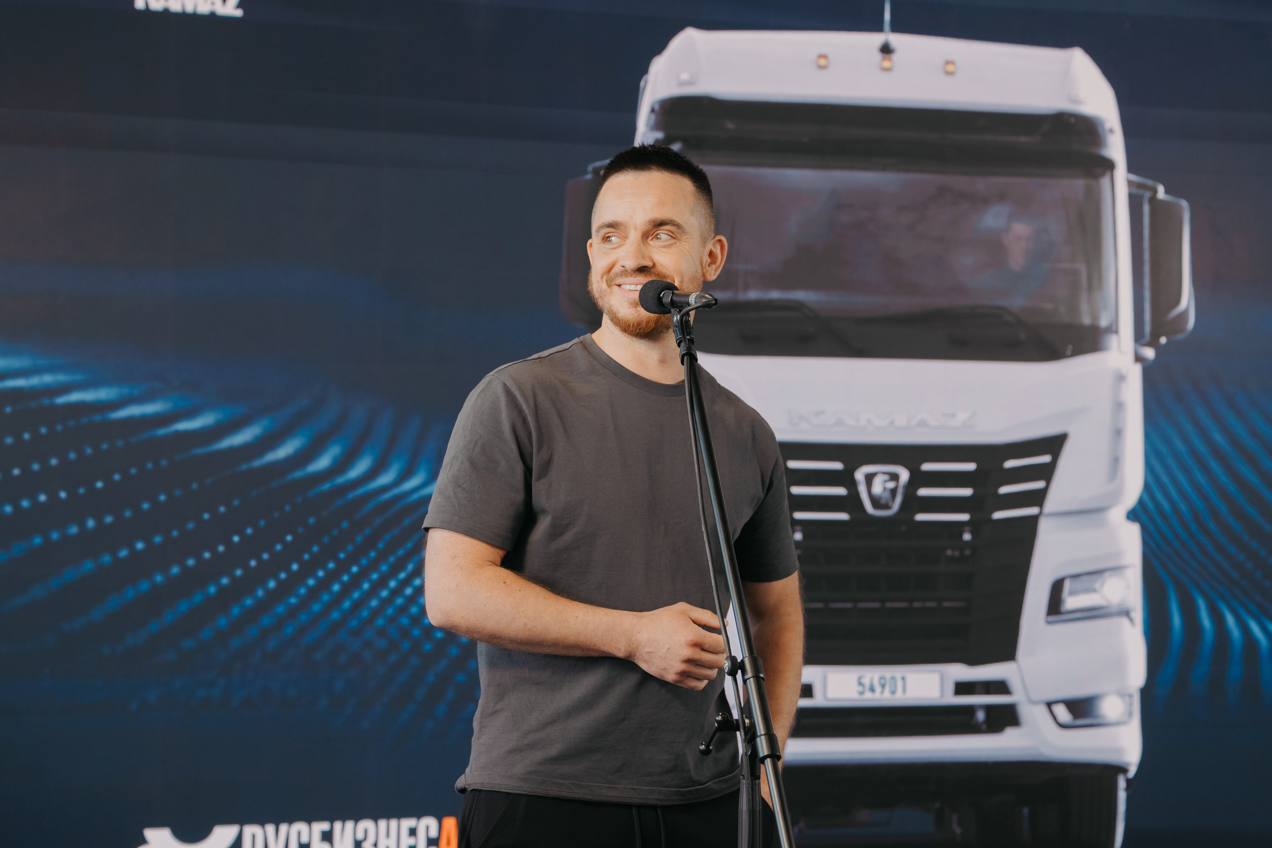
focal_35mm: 59
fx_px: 2085
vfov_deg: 23.0
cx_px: 636
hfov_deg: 33.9
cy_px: 424
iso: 500
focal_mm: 59
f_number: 4.5
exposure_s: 1/125
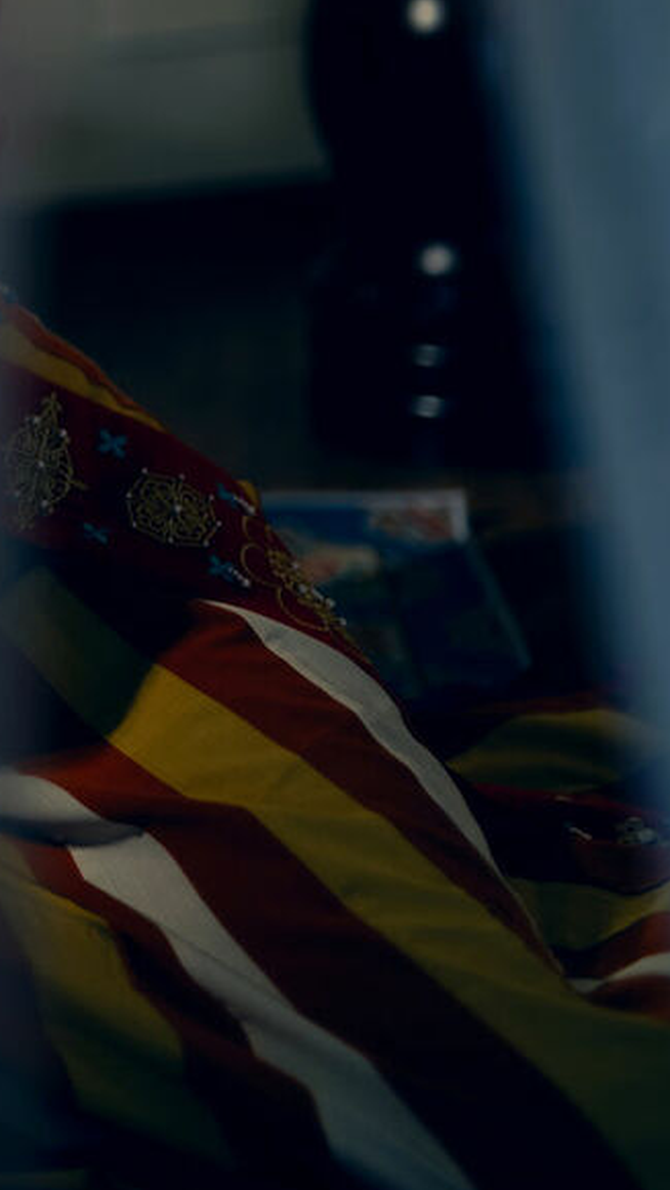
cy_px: 33
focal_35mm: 105
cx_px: -397
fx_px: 3315
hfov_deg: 11.0
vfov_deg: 19.8
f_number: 1.6
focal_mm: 50
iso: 160
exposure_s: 1/100
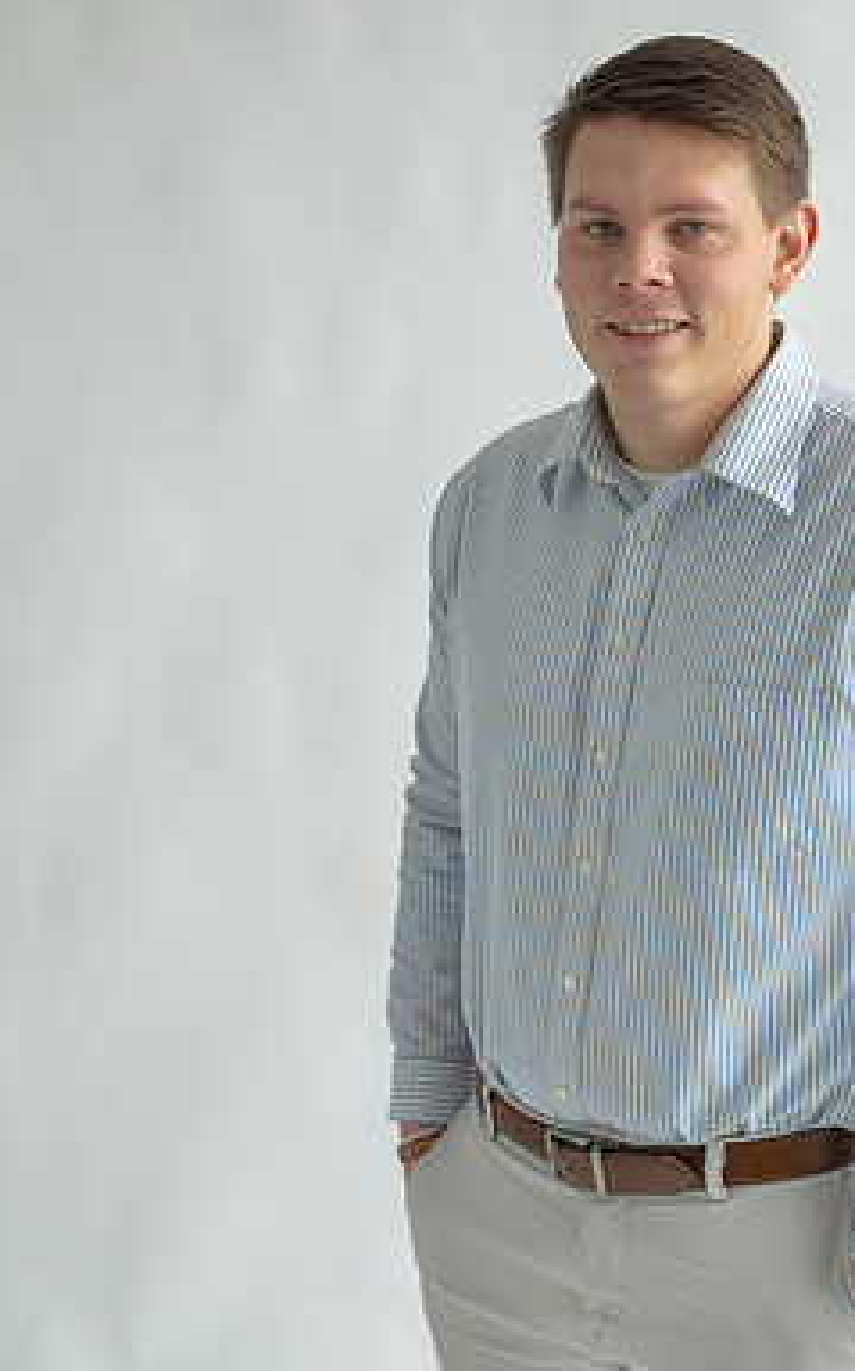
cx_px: 544
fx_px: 2426
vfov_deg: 31.5
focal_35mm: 65
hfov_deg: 19.9
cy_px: 654
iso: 640
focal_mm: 40
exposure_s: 1/400
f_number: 2.5
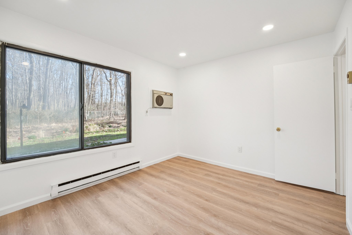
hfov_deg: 104.3
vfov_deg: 81.2
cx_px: 176
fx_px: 137
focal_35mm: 14
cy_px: 118
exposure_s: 1/20
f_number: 9
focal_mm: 14
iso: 400
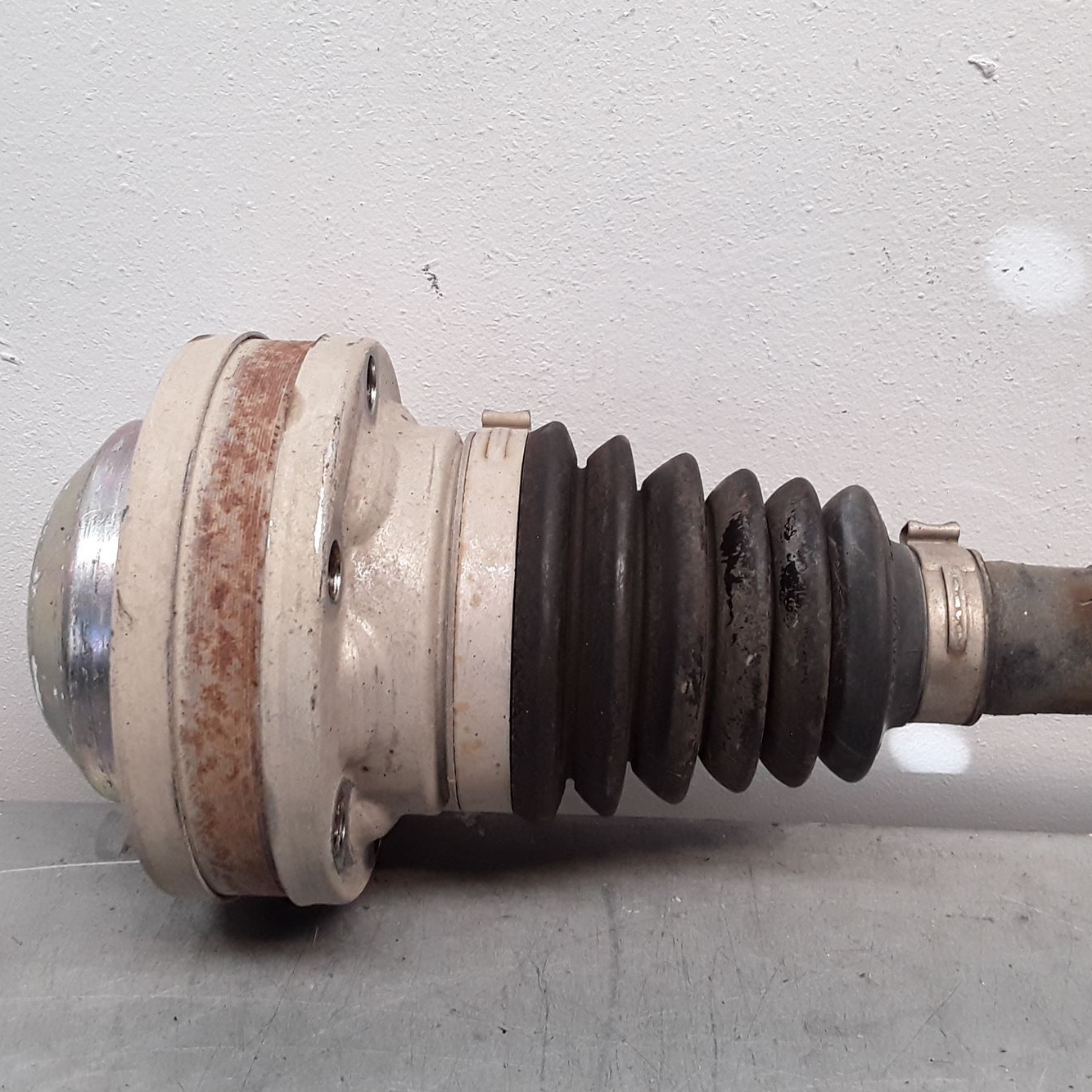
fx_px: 1356
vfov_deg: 43.9
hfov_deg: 43.9
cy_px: 543
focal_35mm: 38
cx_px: 528
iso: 100
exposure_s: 1/118
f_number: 1.9
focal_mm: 2.91
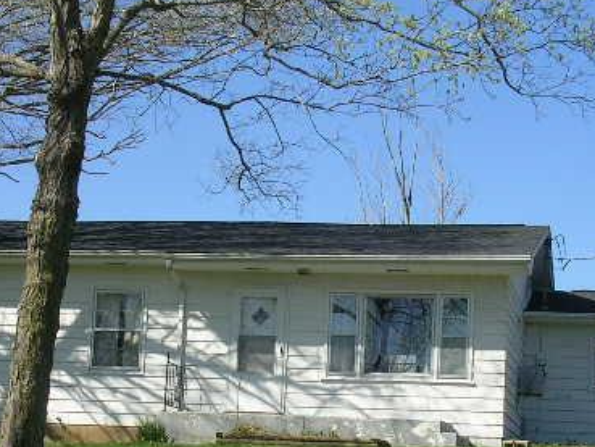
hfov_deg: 21.3
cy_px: 311
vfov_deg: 16.0
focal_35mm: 92
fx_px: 1582
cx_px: 303
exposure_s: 1/210
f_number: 6.4
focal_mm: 8
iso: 50
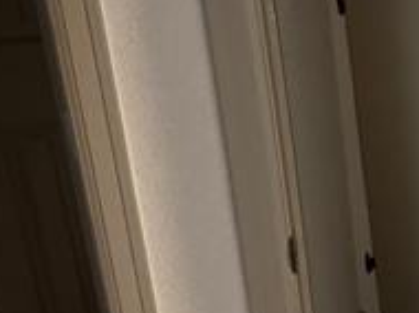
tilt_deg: -18.2
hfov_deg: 21.2
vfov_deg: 18.2
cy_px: 133
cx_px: 584
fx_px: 979
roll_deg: +1.6
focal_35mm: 81
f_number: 1.78
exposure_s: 1/30
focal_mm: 6.76
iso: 1600
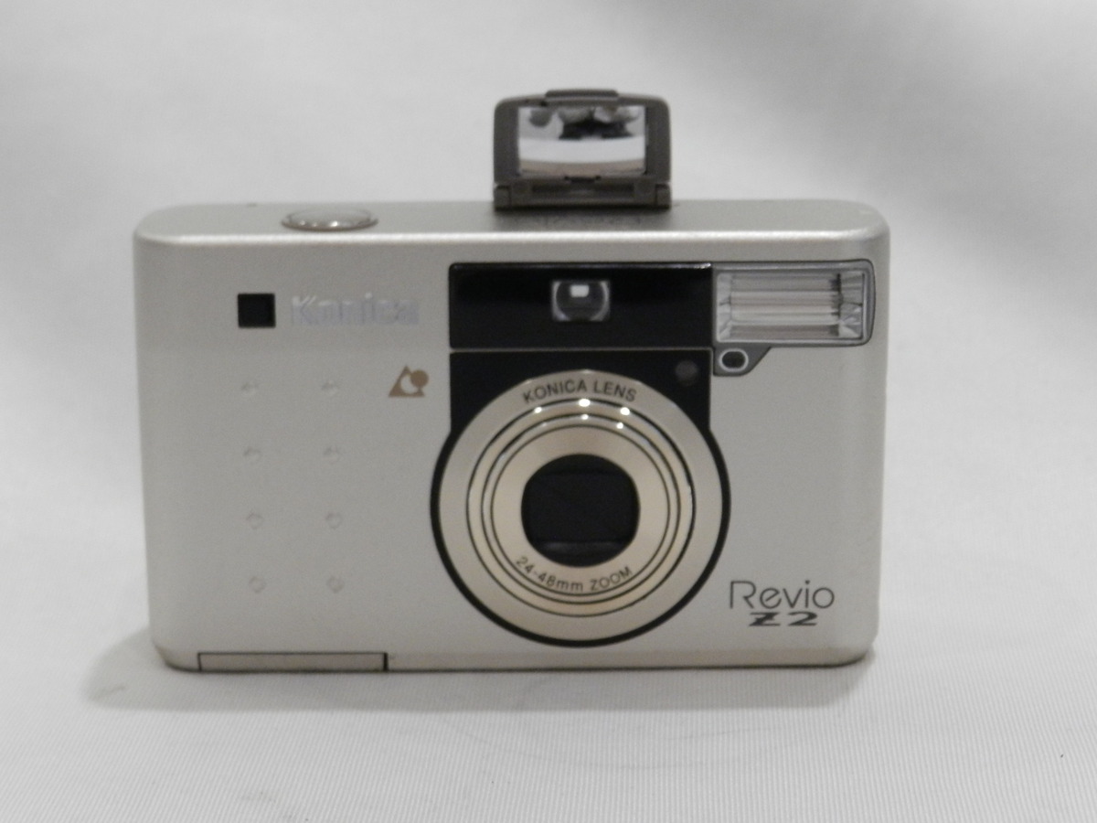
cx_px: 548
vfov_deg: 17.6
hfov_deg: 23.3
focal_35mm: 84
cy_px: 412
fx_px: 2662
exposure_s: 1/100
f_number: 4.4
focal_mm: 14.9
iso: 800
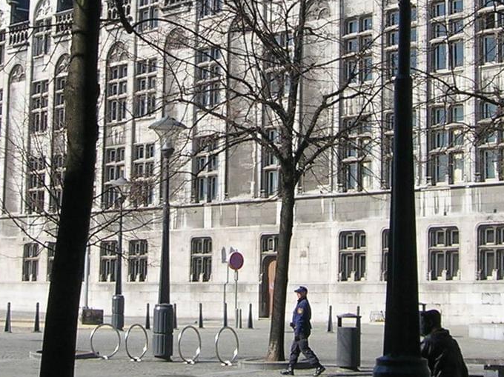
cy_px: 77
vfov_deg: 15.3
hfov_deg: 20.4
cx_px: 226
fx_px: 1397
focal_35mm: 96
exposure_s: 1/318
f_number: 4.9
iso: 50
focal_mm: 5.7
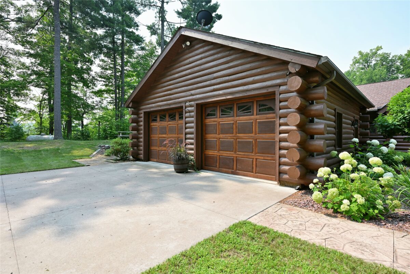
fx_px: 205
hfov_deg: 90.0
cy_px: 137
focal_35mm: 18
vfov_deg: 67.4
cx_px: 205
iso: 250
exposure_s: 1/640
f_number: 5.6
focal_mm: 18
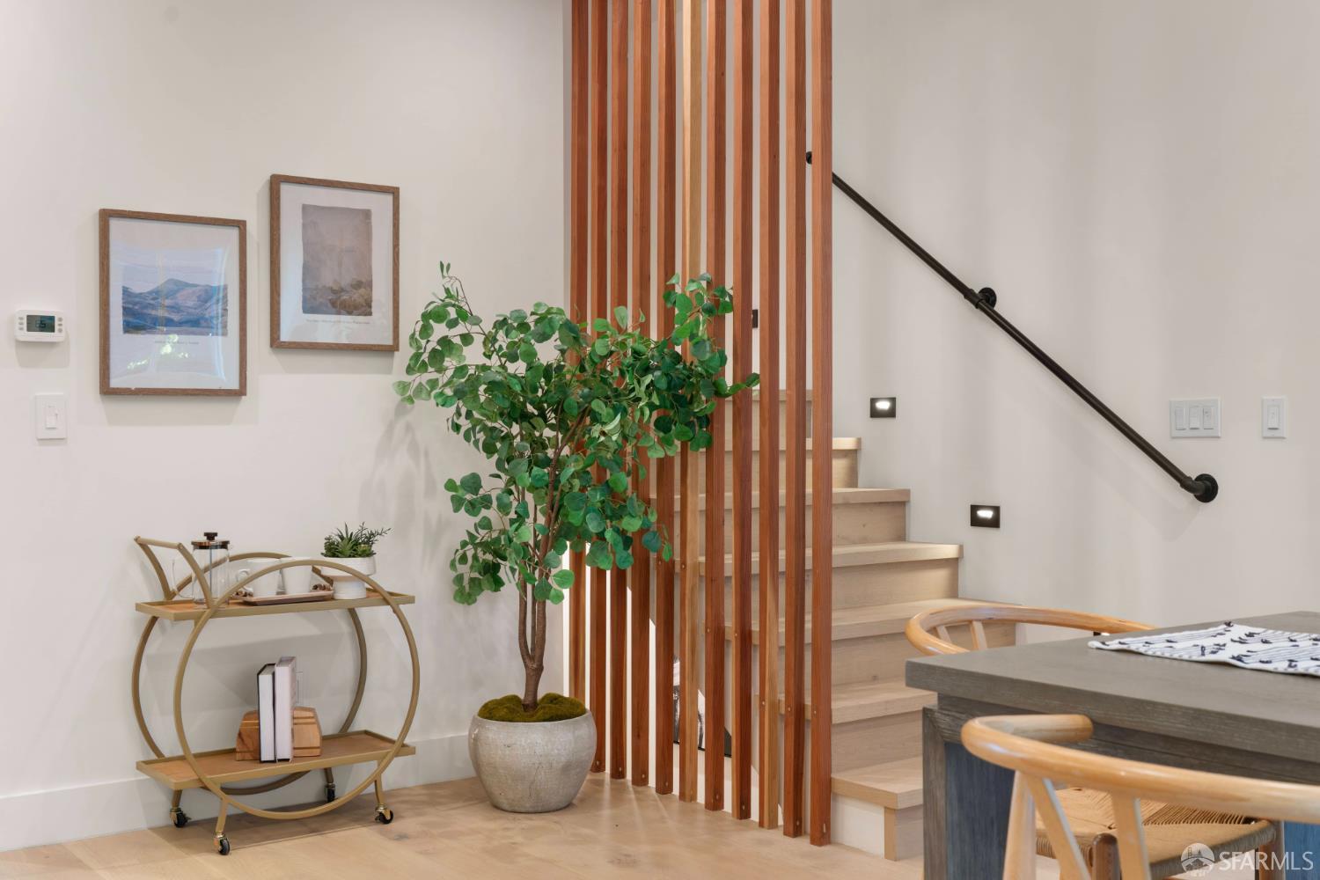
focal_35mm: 38
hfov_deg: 50.7
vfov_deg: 35.1
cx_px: 660
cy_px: 440
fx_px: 1393
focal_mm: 38
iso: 200
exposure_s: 1/5
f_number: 7.1
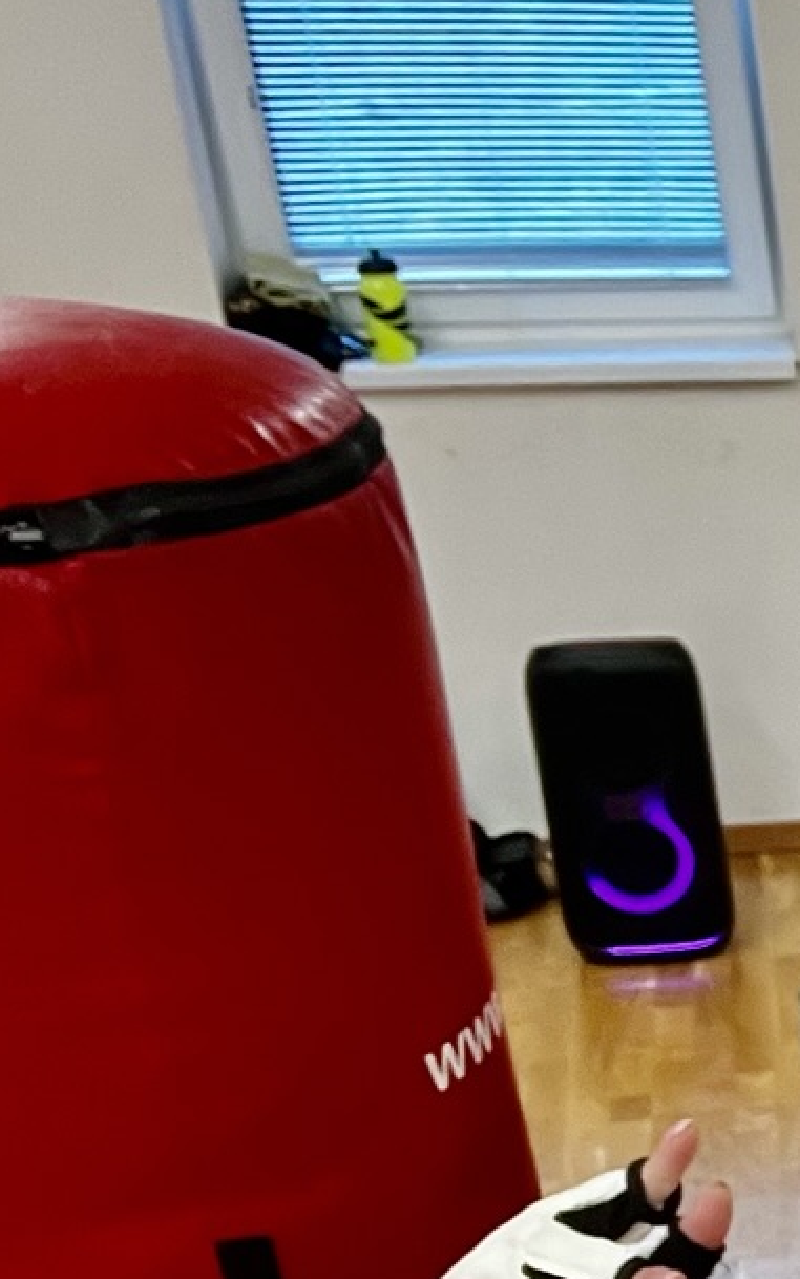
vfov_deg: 24.7
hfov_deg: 13.1
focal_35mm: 80
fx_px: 2789
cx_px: 1806
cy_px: 1252
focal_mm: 2.71
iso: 100
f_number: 2.2
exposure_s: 1/50
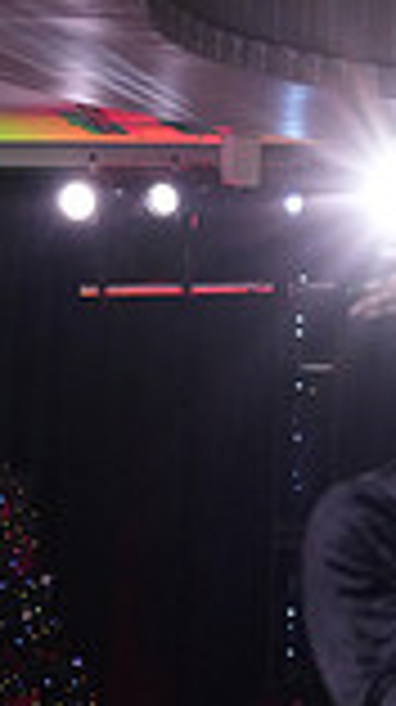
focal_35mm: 271
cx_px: 650
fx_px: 5072
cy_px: 1007
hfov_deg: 4.4
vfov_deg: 7.8
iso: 5000
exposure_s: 1/320
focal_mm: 70
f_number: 5.6
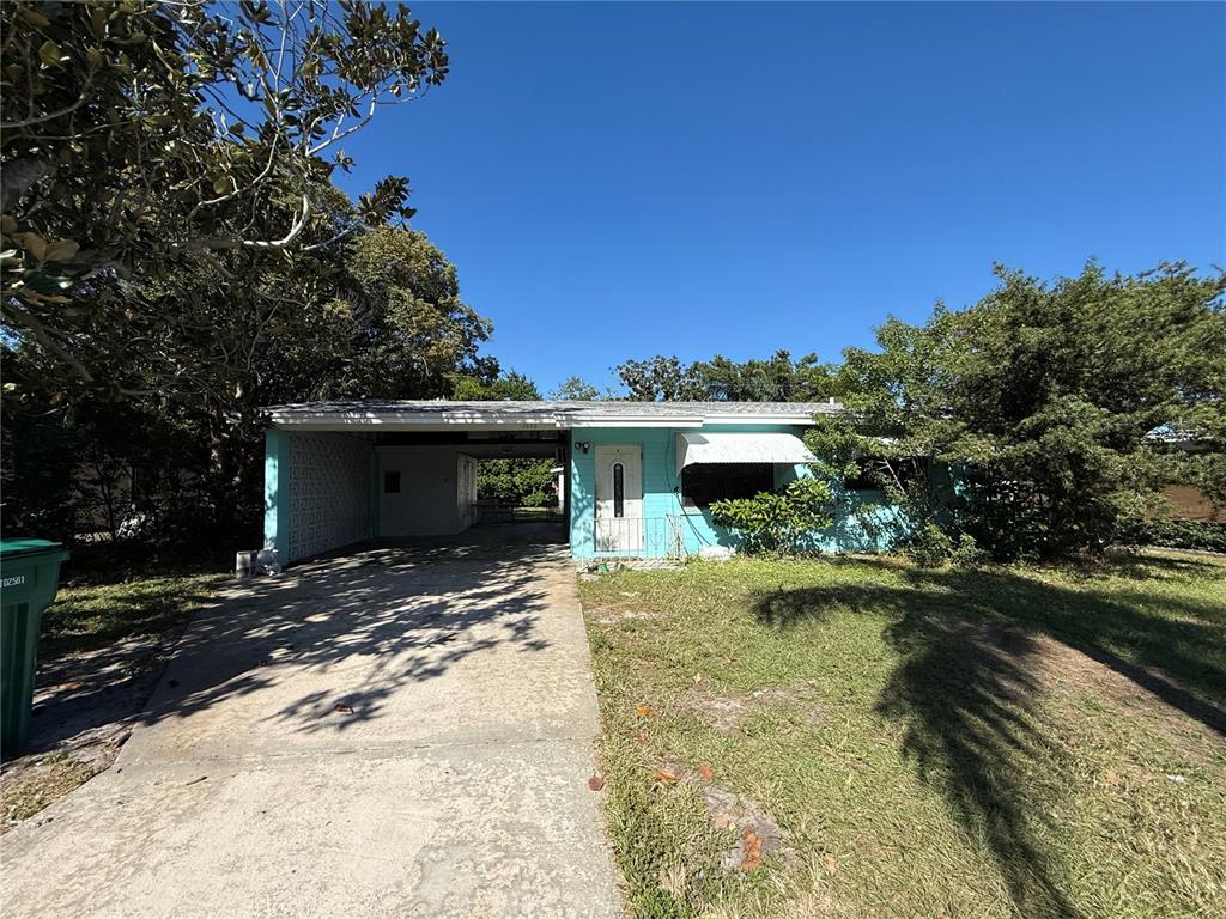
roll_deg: +0.7
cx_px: 613
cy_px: 460
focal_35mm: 14
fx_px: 496
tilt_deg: +3.7
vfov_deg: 85.7
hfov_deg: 102.1
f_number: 2.2
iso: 80
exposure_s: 1/3125
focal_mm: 2.22
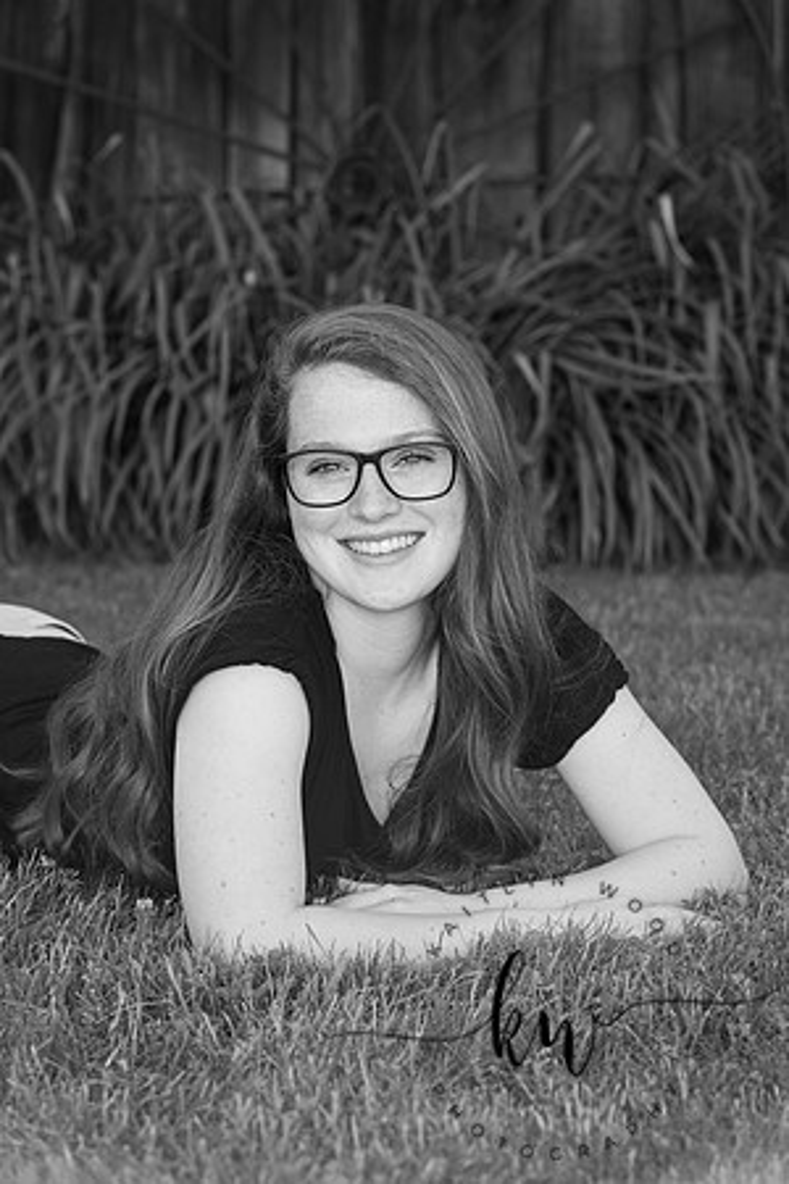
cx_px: 394
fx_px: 3945
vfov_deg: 17.1
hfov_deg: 11.4
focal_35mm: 120
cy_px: 592
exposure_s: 1/200
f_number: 7.1
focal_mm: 120
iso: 400
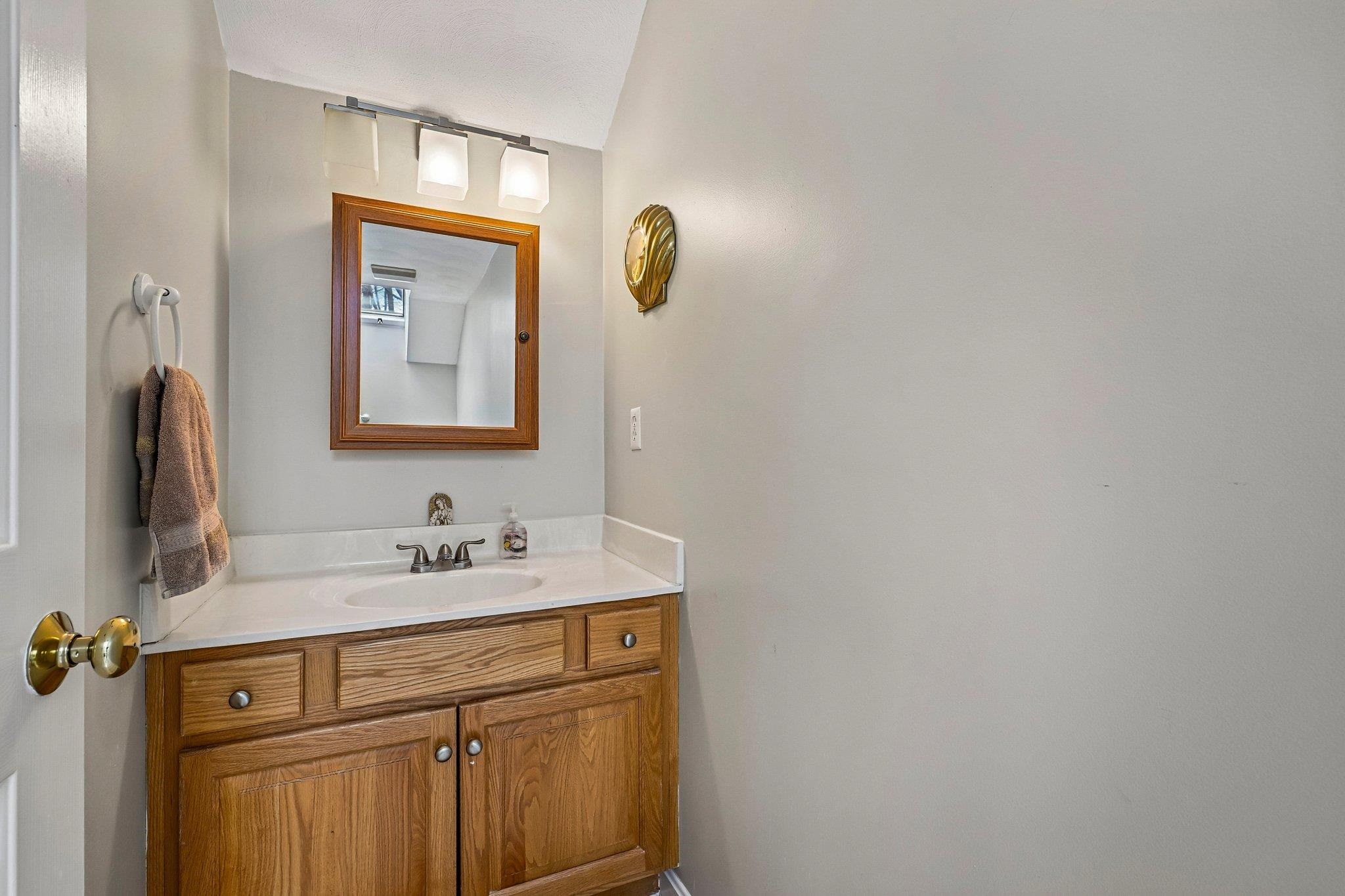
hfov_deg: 96.7
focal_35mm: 16
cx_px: 672
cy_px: 448
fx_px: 598
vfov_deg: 73.7
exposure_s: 1/20
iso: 400
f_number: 8
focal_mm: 16
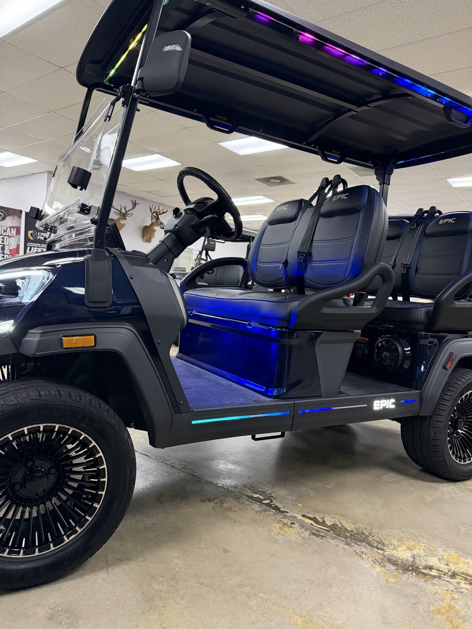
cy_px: 314
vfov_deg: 71.6
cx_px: 236
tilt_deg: -4.1
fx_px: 436
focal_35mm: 24
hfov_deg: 56.8
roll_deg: -4.3
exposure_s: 1/60
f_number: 1.78
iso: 640
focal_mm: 6.76
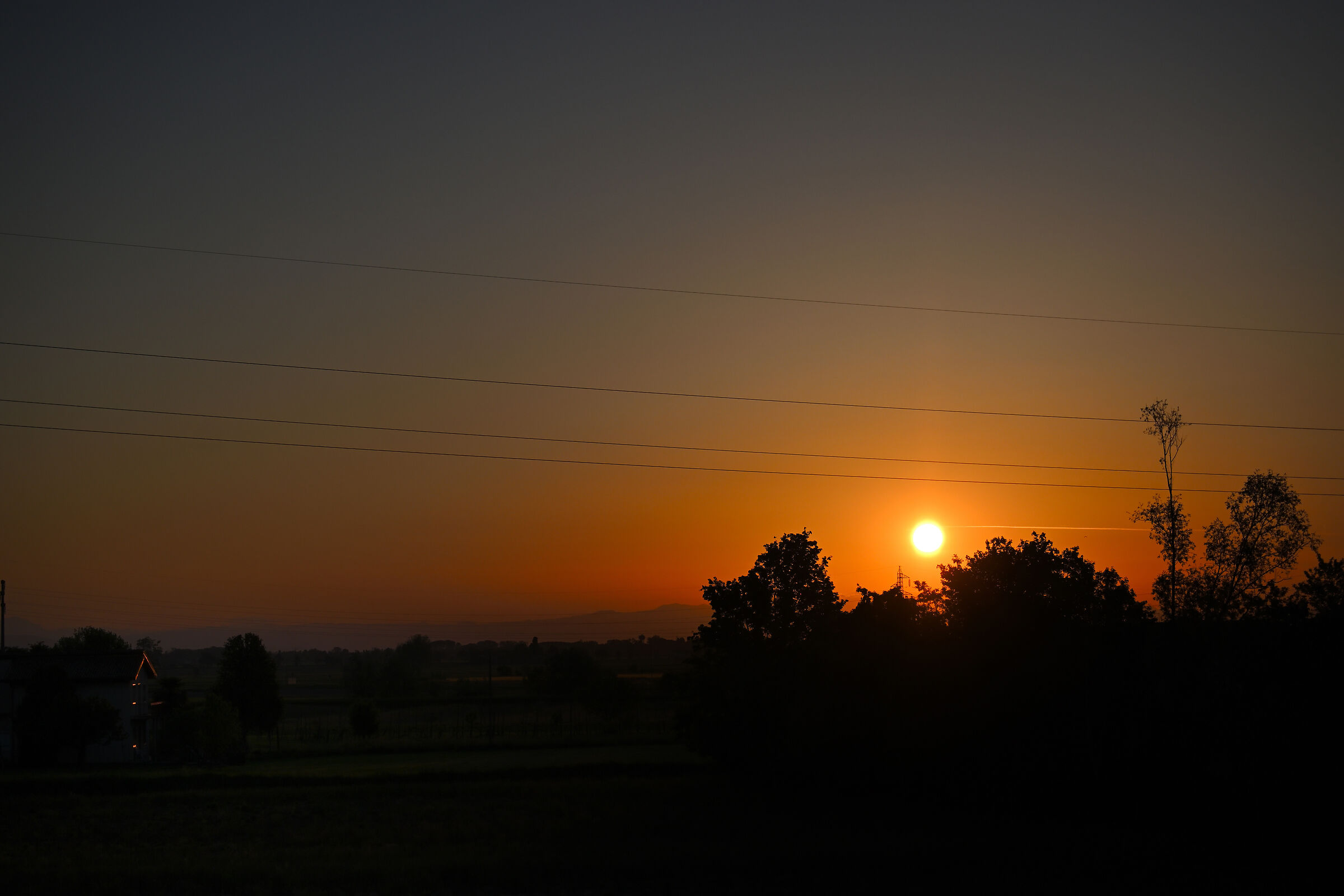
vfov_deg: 18.2
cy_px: 448
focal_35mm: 75
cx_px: 672
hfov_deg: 27.0
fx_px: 2800
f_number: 5.6
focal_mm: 50
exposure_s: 1/4000
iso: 100
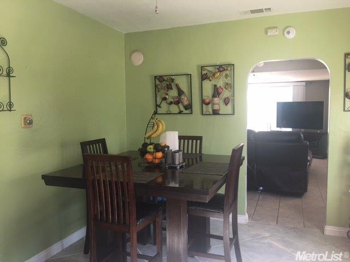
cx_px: 175
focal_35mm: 29
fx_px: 293
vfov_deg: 48.2
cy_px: 131
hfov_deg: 61.7
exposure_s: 1/15
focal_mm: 4.15
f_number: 2.2
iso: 25
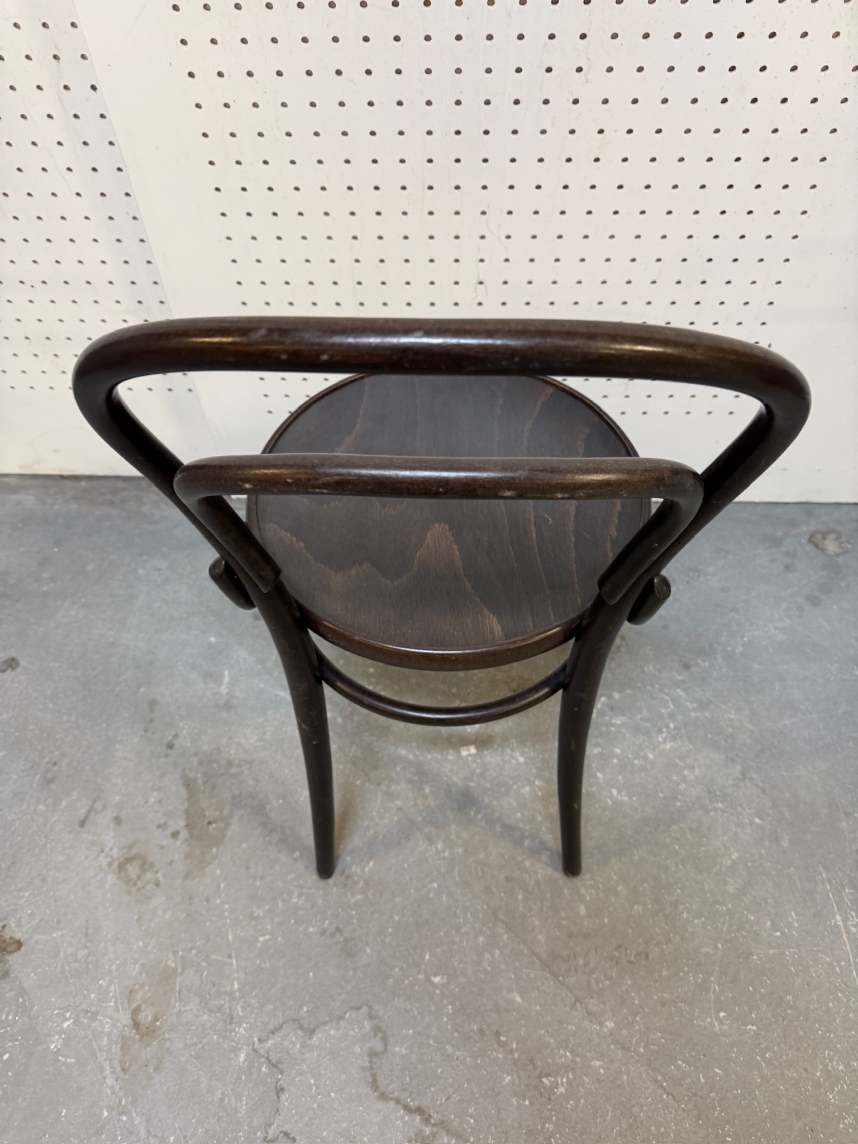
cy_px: 572
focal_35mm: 24
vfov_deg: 71.6
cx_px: 429
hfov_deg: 56.8
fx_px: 793
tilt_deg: -54.4
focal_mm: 6.76
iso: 160
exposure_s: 1/50
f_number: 1.78
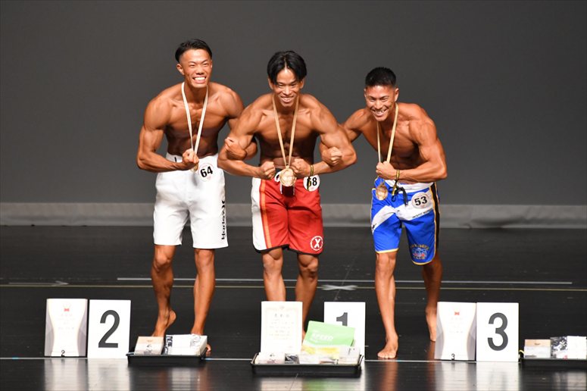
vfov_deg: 4.0
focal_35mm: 345
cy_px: 196
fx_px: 5623
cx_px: 294
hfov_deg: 6.0
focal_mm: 230
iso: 2500
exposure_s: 1/400
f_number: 5.6
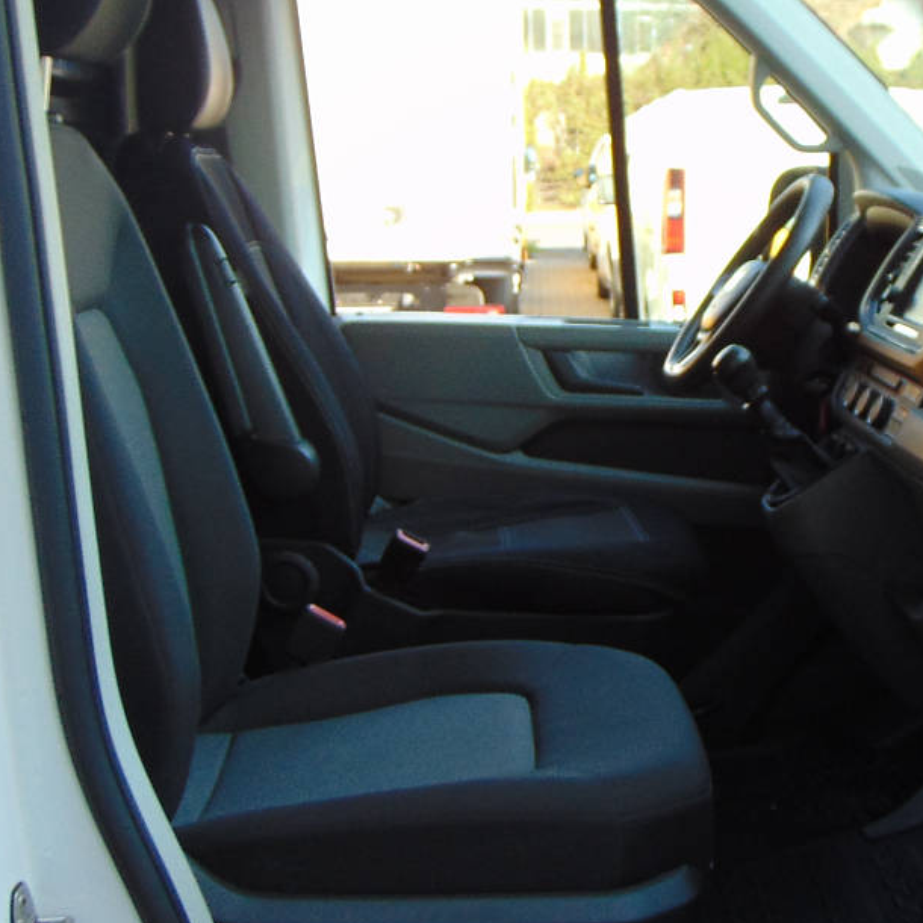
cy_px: 507
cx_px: 564
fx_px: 1750
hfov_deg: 29.5
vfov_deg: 29.5
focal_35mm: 58
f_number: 3
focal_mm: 4.5
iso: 80
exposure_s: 1/100
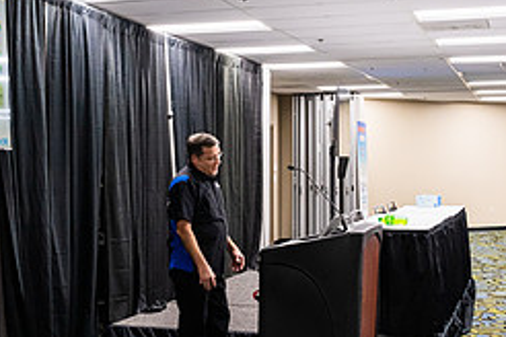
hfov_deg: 30.9
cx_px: 217
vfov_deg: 20.9
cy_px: 206
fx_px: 914
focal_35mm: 65
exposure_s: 1/200
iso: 3200
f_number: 5
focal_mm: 26.5
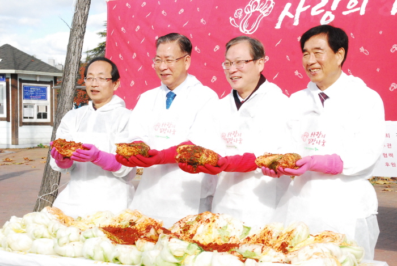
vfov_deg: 20.2
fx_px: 745
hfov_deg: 29.8
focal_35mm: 68
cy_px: 133
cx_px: 198
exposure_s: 1/1250
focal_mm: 45
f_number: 13
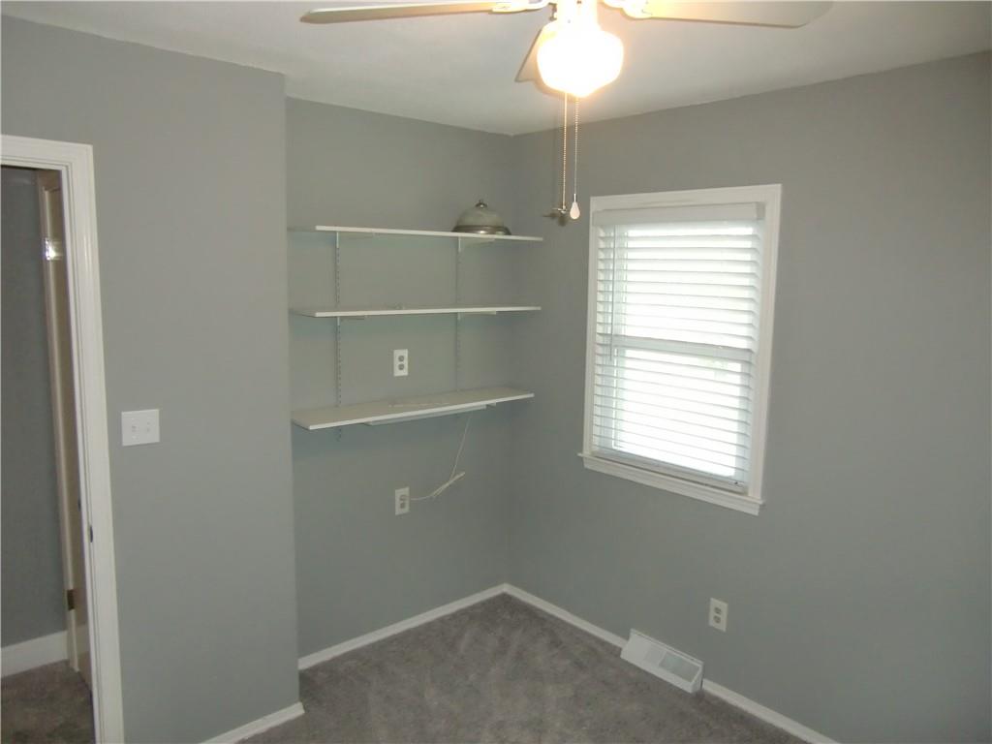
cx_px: 496
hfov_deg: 71.6
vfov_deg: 56.8
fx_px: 688
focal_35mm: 24
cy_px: 372
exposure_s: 1/60
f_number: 3.2
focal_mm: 4.3
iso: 400
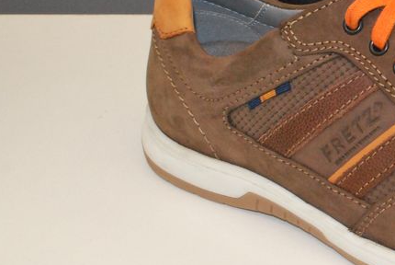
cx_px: 455
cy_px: 55
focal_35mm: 100
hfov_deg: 19.4
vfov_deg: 13.7
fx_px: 1099
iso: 1600
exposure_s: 1/200
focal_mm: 24
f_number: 11
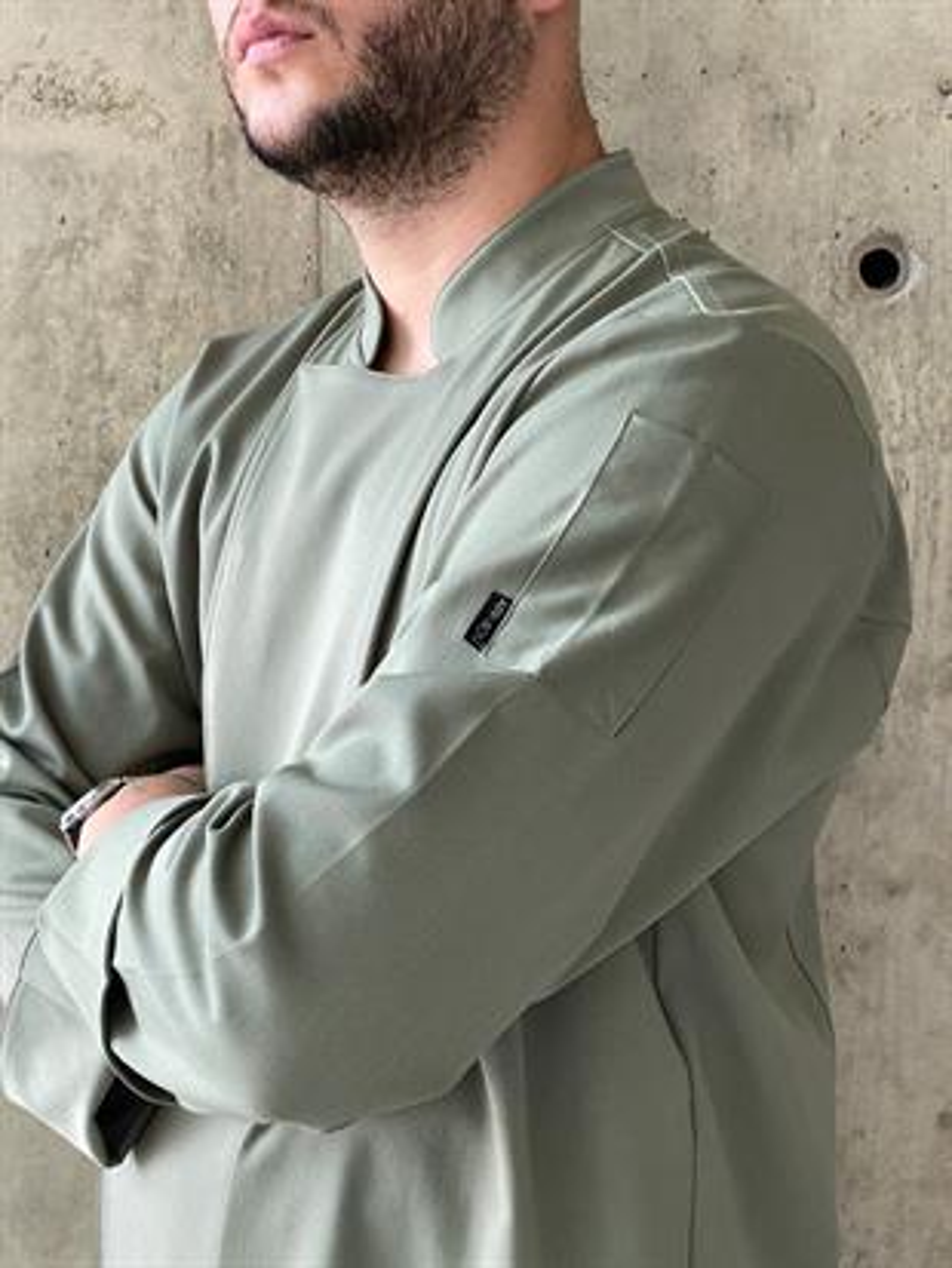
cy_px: 634
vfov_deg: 36.8
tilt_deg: -5.2
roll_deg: -0.6
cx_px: 476
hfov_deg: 28.0
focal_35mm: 52
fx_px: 1906
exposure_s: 1/121
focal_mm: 6
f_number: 2
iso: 125
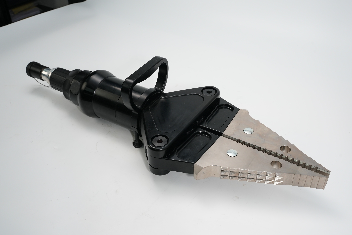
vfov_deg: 34.8
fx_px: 375
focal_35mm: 38
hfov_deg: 50.3
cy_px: 118
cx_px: 176
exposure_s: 1/100
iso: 400
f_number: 11
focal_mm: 38.3
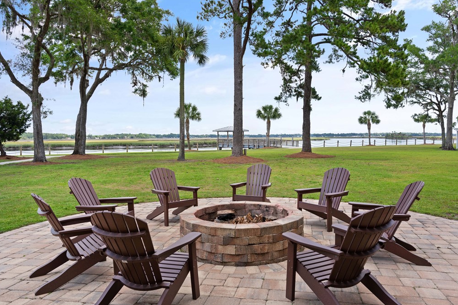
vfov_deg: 47.9
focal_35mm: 27
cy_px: 143
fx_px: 343
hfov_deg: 67.4
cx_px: 241
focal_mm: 25
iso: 100
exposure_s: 1/320
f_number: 8
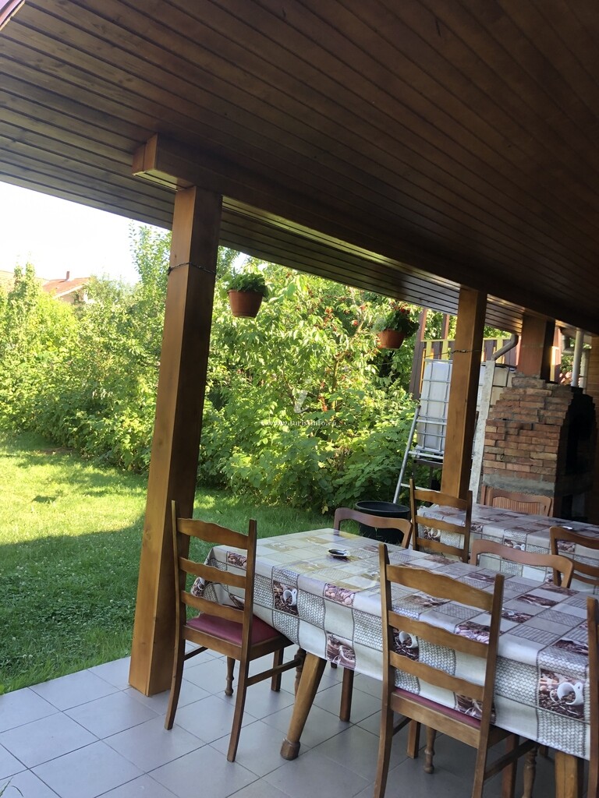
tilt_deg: -0.9
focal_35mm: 28
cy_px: 399
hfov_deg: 49.7
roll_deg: -5.5
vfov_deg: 63.4
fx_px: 646
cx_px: 300
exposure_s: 1/120
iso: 32
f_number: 1.8
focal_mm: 4
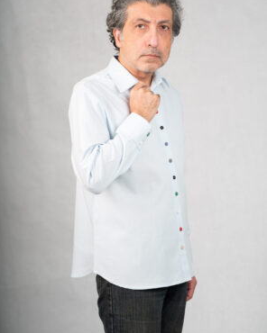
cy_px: 141
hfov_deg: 19.2
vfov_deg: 23.8
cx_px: 133
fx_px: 790
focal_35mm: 80
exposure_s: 1/160
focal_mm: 70
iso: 100
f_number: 5.6
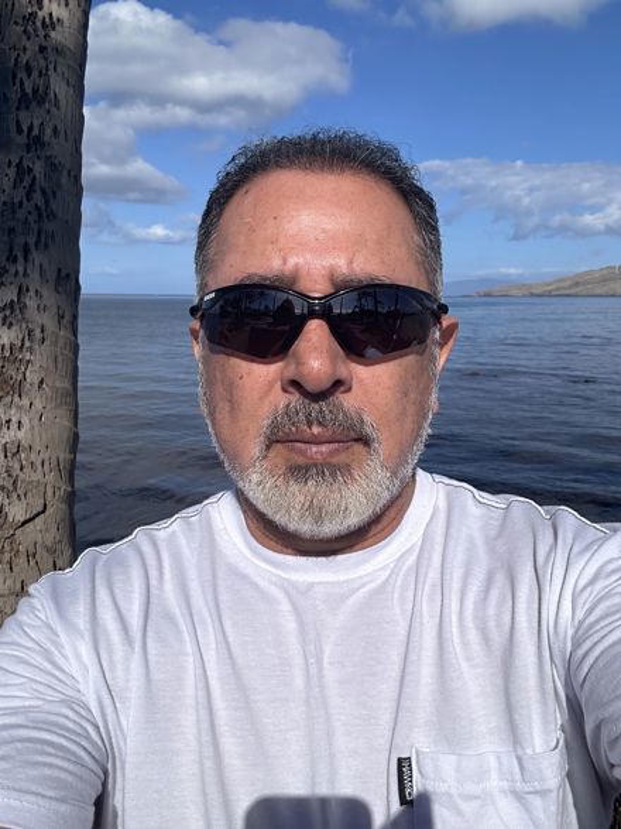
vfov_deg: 60.0
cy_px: 414
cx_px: 310
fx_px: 718
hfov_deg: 46.8
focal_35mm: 30
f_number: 1.9
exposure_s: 1/1739
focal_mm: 2.69
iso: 25
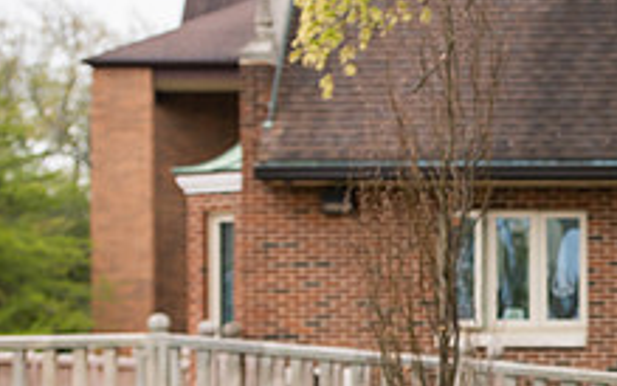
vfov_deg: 5.6
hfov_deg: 8.9
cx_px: 747
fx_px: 3902
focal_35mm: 232
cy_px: 444
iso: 320
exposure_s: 1/200
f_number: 4
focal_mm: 86
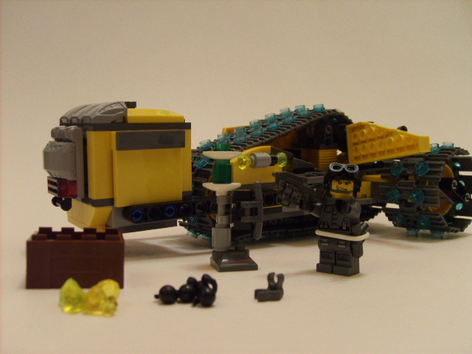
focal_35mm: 35
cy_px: 177
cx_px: 236
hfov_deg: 52.6
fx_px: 477
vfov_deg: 40.7
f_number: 2.8
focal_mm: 5.8
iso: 140
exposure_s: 1/2
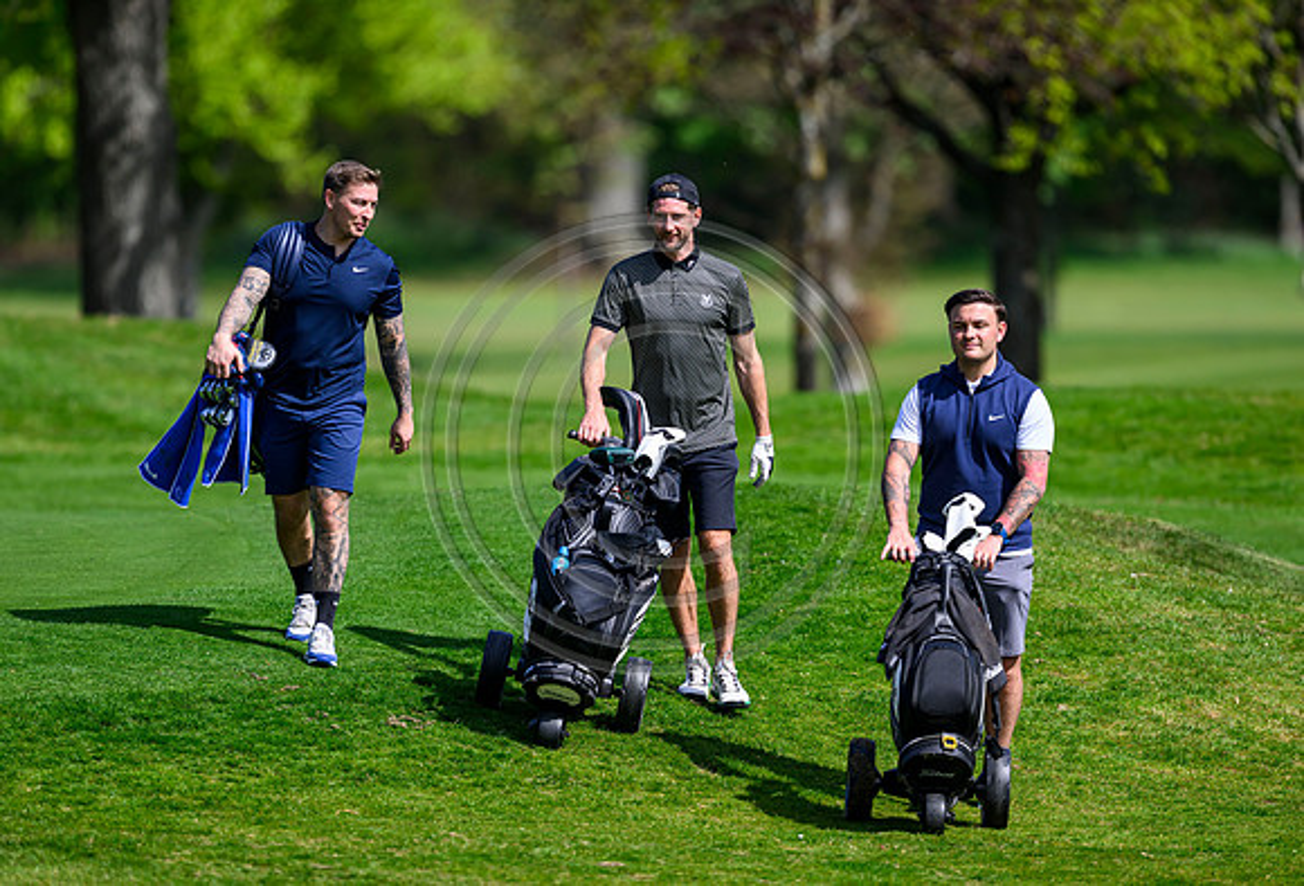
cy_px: 428
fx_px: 15756
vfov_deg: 3.2
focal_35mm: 432
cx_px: 656
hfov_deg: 4.7
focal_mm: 400
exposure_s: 1/5000
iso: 500
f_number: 3.5
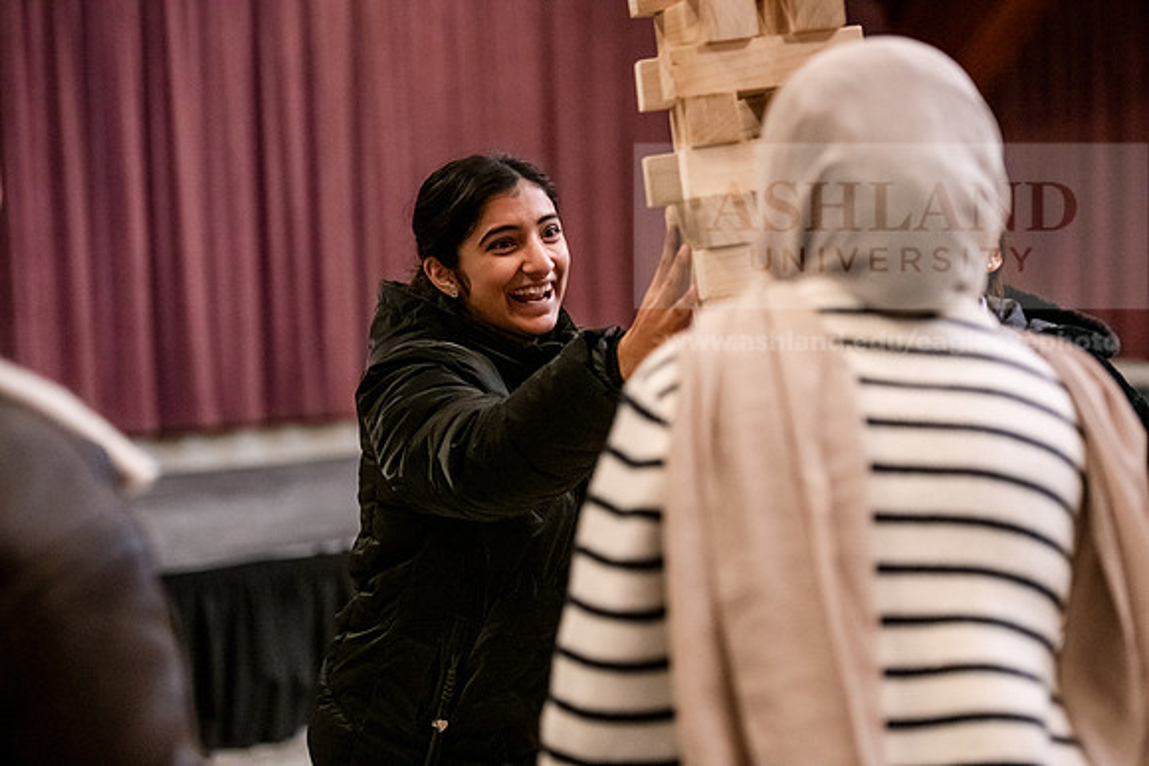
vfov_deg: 15.2
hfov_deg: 22.6
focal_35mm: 90
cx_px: 574
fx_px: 2873
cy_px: 383
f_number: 3.2
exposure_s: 1/200
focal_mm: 90
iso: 4000
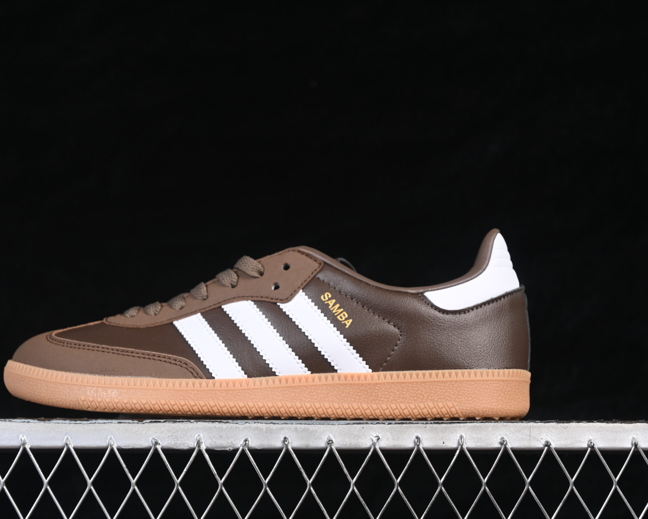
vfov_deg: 18.1
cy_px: 259
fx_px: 1630
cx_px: 271
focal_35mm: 85
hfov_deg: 22.5
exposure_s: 1/60
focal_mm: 50
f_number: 6.3
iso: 160
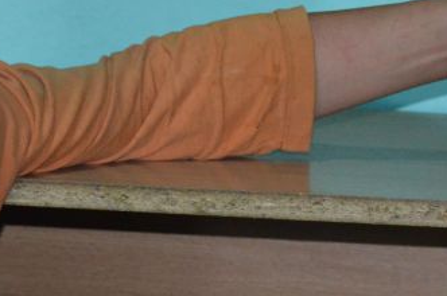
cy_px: 215
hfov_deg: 8.1
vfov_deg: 5.4
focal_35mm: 255
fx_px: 3154
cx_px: 323
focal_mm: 55
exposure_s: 1/60
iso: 3200
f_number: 4
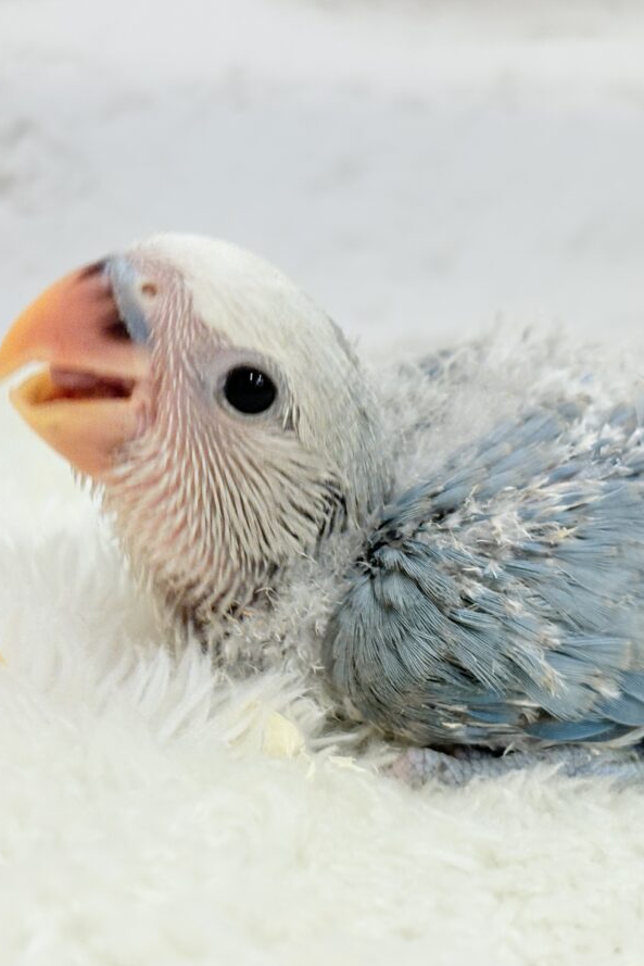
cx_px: 393
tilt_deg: -12.8
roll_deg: -2.6
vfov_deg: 27.7
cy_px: 487
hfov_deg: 18.7
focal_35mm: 73
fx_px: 1958
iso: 80
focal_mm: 5.96
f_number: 1.6
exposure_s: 1/100
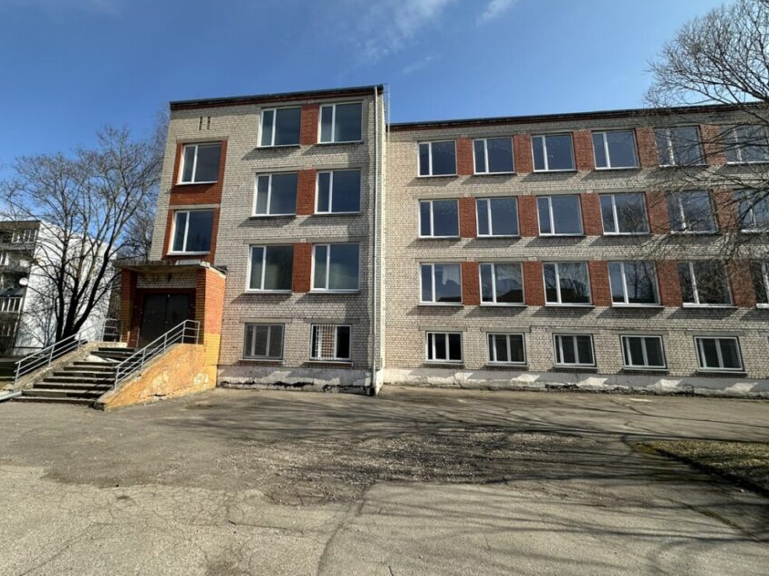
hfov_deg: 90.8
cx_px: 348
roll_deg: -3.1
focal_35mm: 17
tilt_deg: +16.2
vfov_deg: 74.7
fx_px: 378
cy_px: 273
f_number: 2.2
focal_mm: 2.22
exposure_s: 1/1401
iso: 50
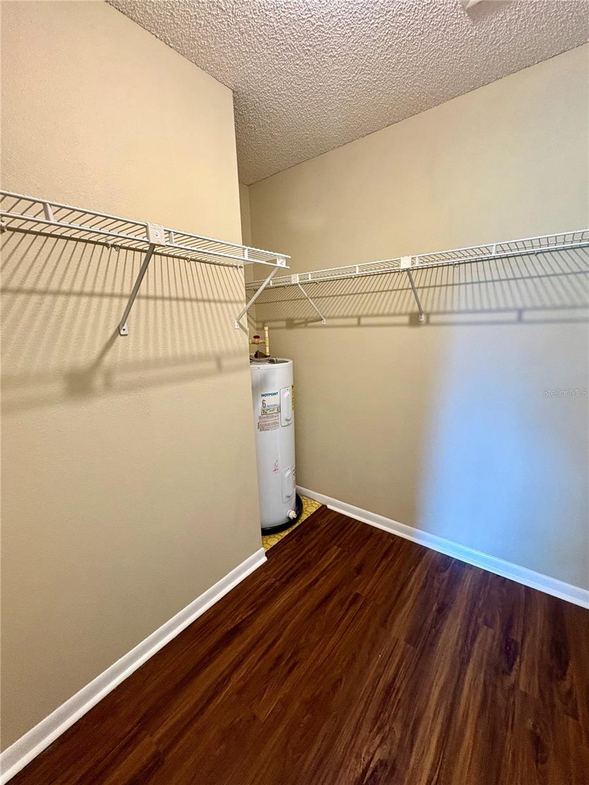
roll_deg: +1.0
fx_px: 318
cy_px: 392
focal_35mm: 14
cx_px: 294
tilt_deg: -10.8
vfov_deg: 102.1
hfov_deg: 85.7
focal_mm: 2.22
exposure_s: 1/60
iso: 400
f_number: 2.2
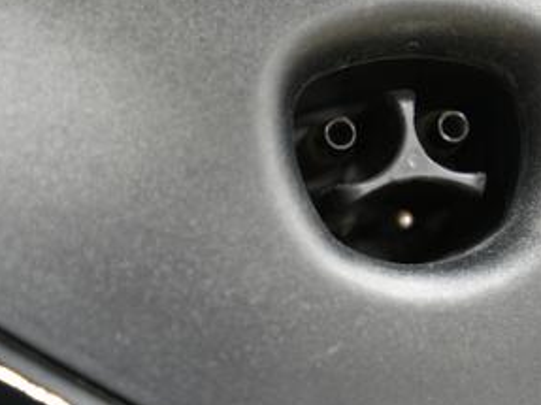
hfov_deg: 32.2
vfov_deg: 24.4
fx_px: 937
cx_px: 292
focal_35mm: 60
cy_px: 226
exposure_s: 1/30
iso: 400
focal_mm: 28
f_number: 2.8
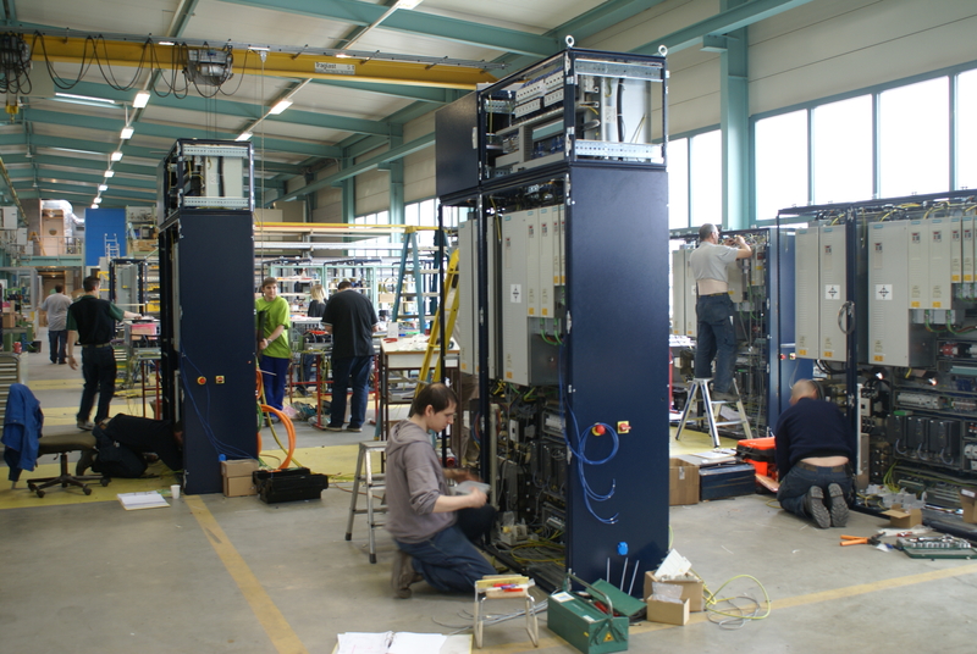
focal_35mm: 36
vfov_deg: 37.0
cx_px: 488
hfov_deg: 53.1
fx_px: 978
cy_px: 327
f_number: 4.5
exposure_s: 1/15
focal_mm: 24
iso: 125
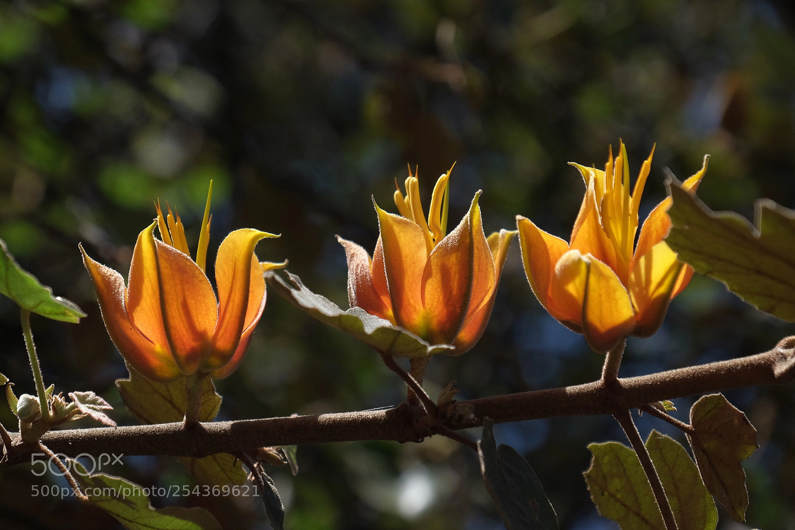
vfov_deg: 11.0
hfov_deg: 16.4
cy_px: 265
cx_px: 398
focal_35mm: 125
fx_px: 2760
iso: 800
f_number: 5.6
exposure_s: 1/2700
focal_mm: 83.3
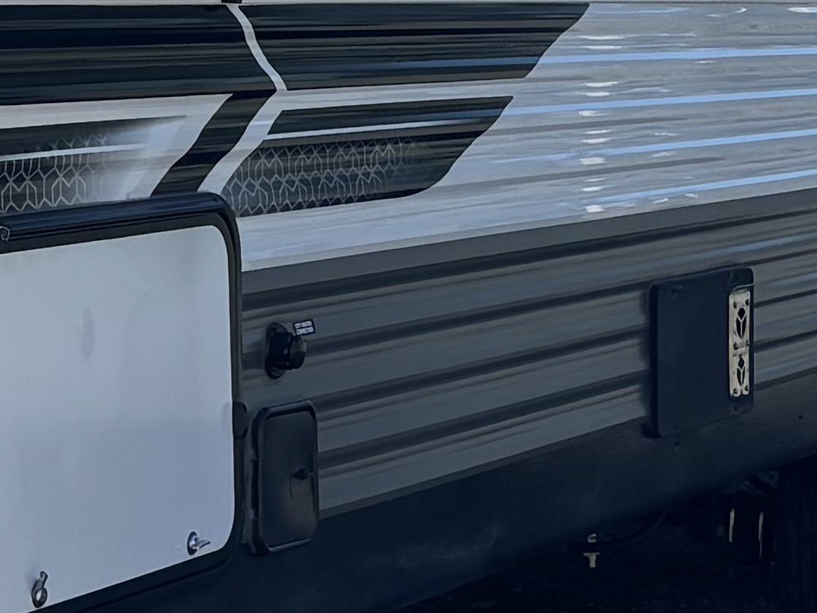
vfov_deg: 10.0
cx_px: -157
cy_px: 2
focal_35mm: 147
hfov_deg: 13.1
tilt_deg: -1.4
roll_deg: -0.3
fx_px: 3470
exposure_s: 1/2778
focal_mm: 5.96
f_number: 1.6
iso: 50
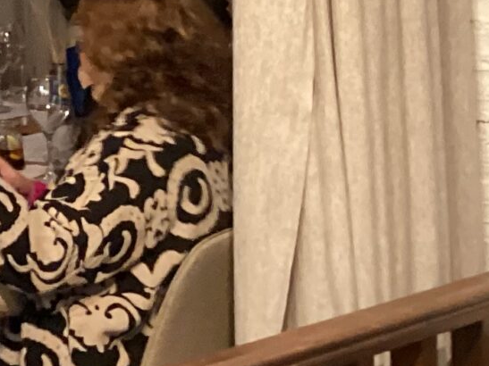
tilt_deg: -0.2
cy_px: -180
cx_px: -487
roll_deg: +2.0
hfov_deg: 12.1
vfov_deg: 9.9
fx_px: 2048
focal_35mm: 145
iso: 320
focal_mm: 3.3
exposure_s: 1/33
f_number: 2.4
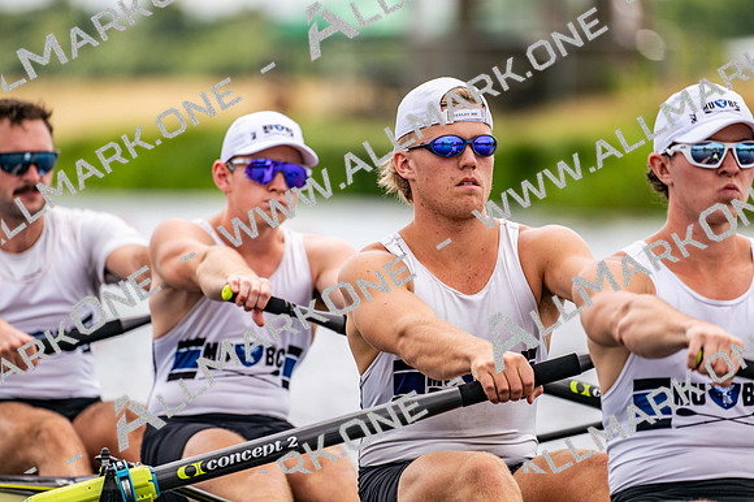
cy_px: 251
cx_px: 377
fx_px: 8375
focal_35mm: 400
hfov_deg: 5.2
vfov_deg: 3.4
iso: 360
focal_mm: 400
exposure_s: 1/2500
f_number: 4.5
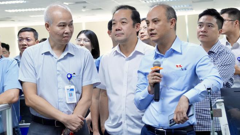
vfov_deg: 12.7
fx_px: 604
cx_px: 120
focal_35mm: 95
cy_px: 57
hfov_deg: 22.5
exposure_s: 1/125
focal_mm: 60
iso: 4000
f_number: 4.5
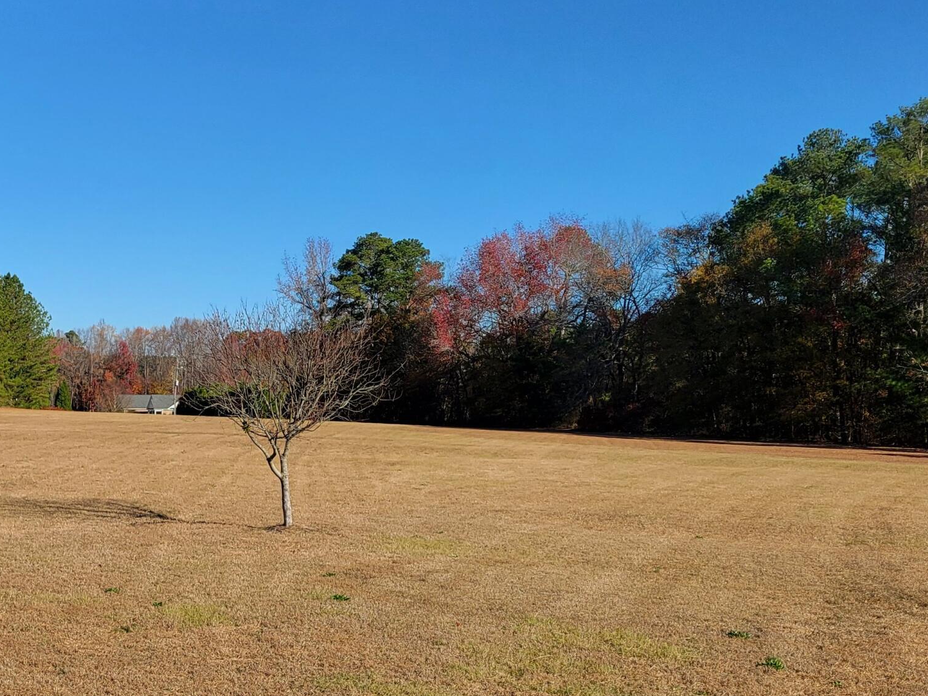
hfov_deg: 34.9
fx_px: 1394
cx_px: 110
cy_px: 428
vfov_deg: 27.9
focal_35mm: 52
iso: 40
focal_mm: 5.4
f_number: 1.8
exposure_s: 1/2111
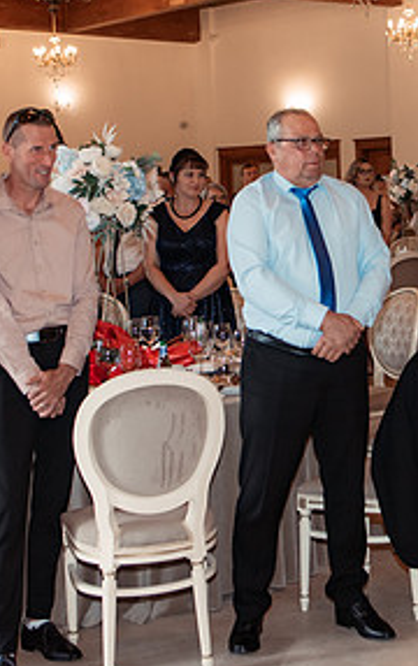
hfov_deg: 17.8
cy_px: 238
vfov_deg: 28.4
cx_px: 388
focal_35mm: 72
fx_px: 1309
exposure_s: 1/250
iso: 1250
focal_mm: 35
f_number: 3.2
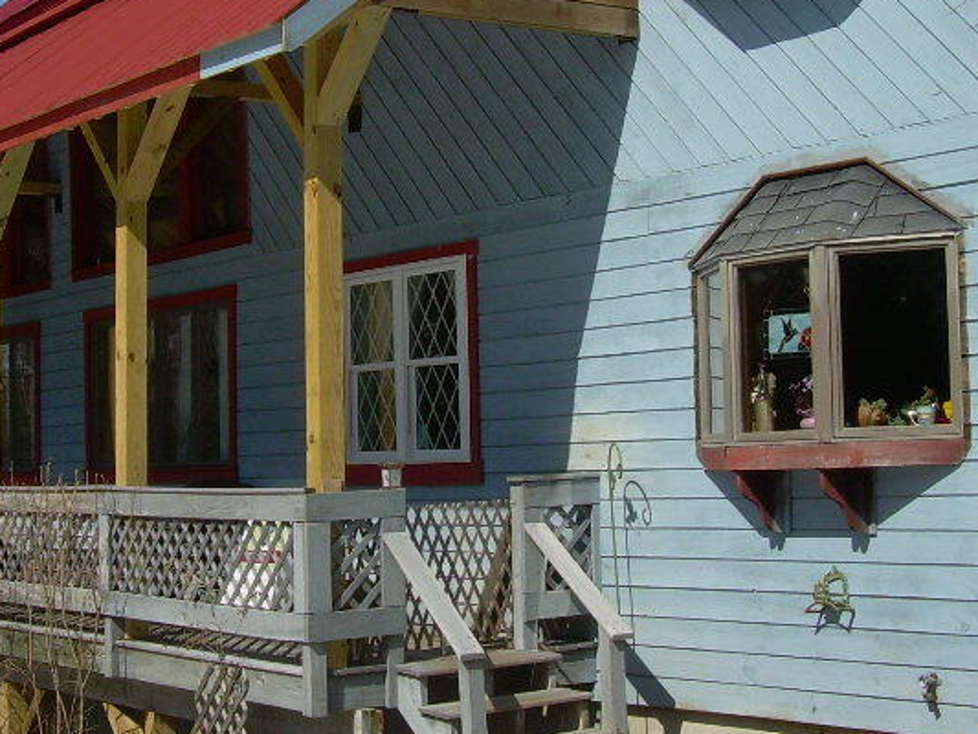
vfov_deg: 20.1
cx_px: 422
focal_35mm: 73
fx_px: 2063
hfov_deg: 26.6
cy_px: 224
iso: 50
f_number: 4.6
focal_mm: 6.3
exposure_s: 1/648
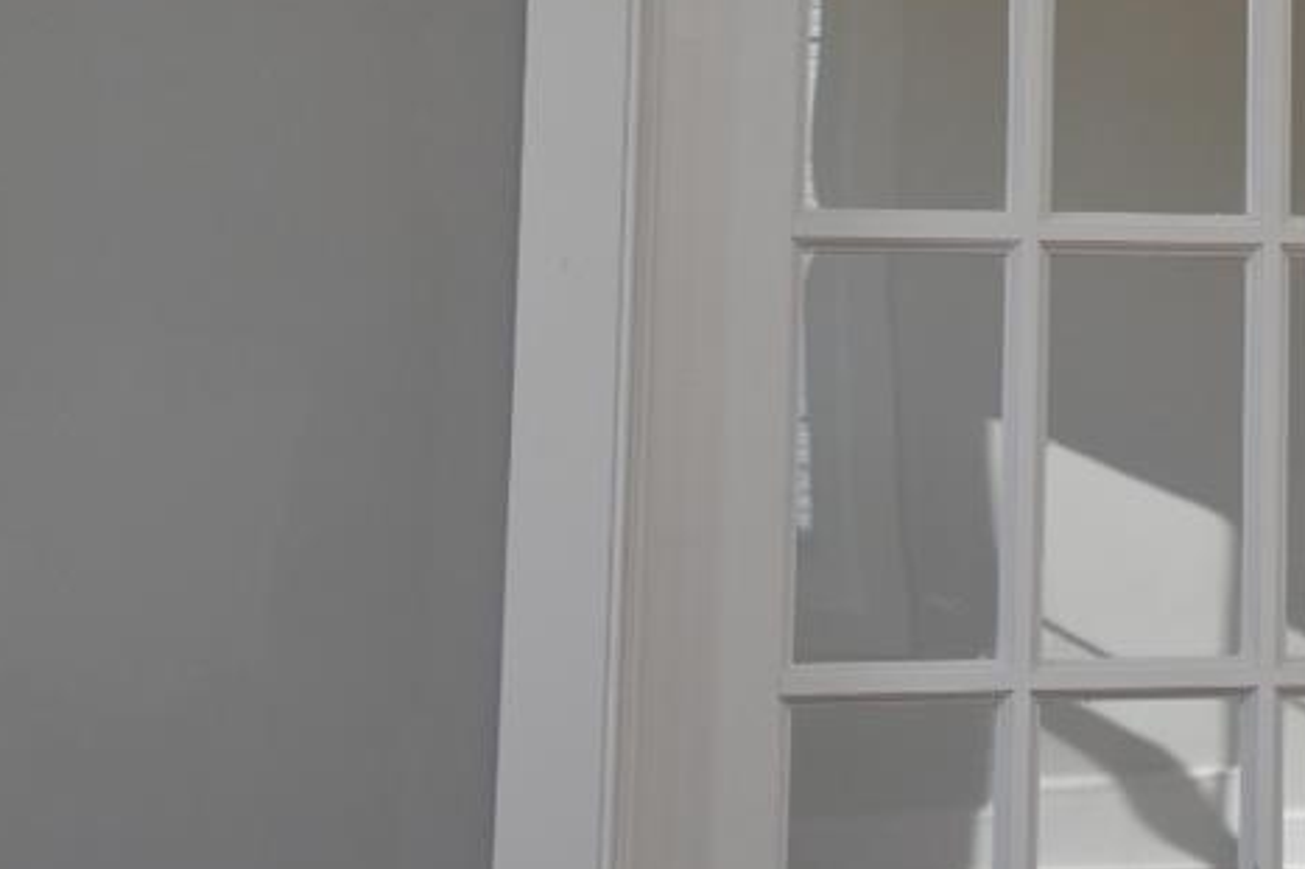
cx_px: 1881
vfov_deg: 11.1
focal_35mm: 122
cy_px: -22
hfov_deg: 15.6
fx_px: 4421
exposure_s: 1/160
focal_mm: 38
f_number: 6.3
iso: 400
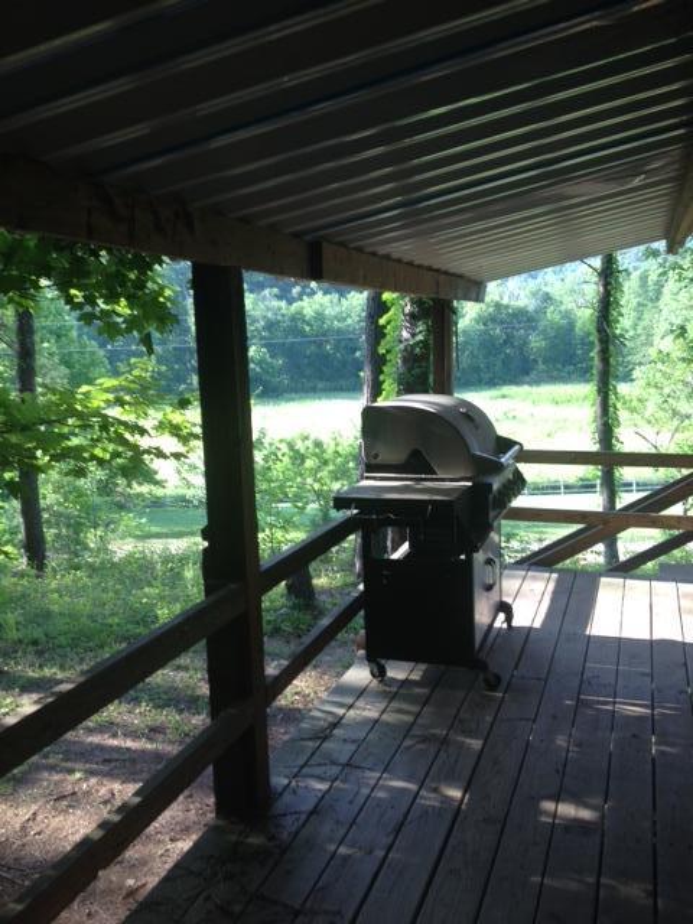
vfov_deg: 52.6
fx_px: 934
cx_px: 346
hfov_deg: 40.7
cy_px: 462
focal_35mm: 35
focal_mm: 4.28
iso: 50
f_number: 2.4
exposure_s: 1/103
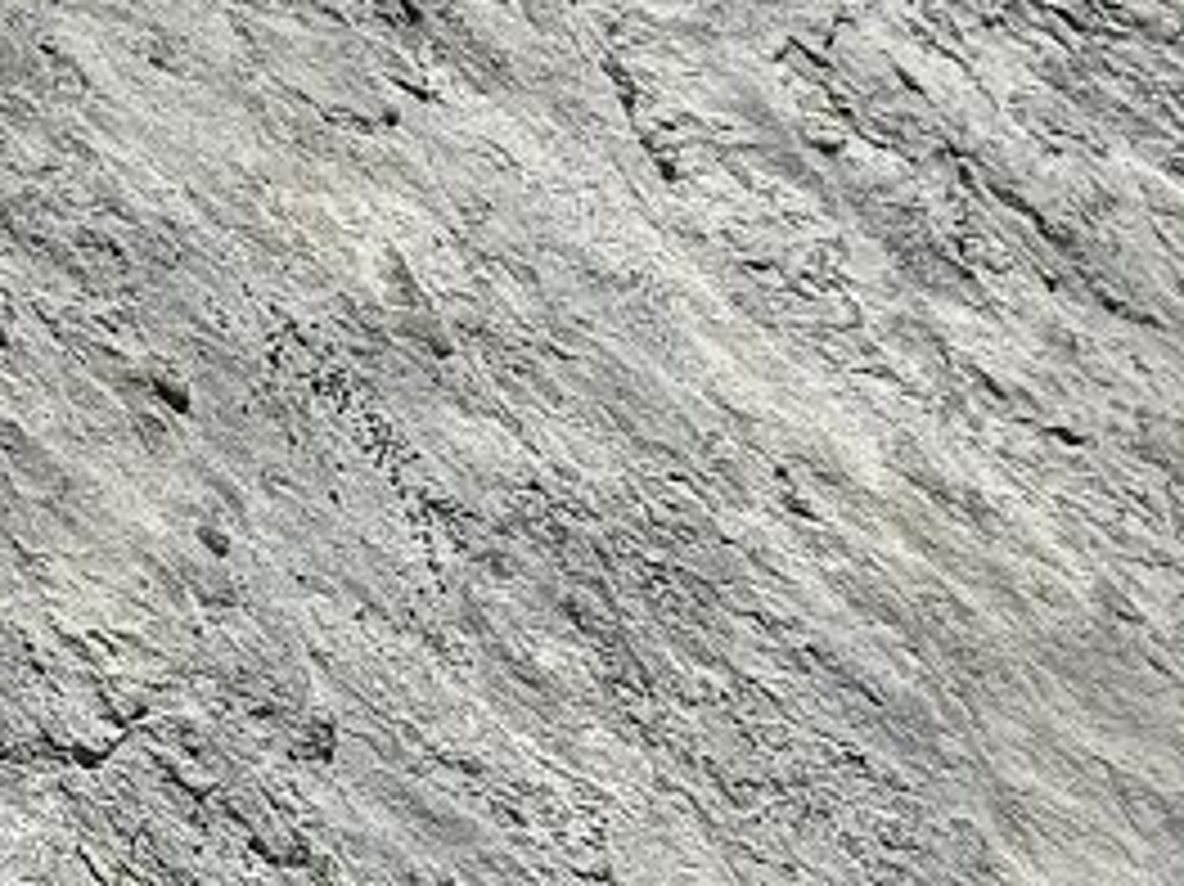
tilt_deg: -10.7
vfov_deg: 6.7
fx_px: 7556
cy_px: -304
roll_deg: -1.9
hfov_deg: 8.5
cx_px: -1071
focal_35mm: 221
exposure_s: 1/11364
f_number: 1.78
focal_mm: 6.76
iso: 50
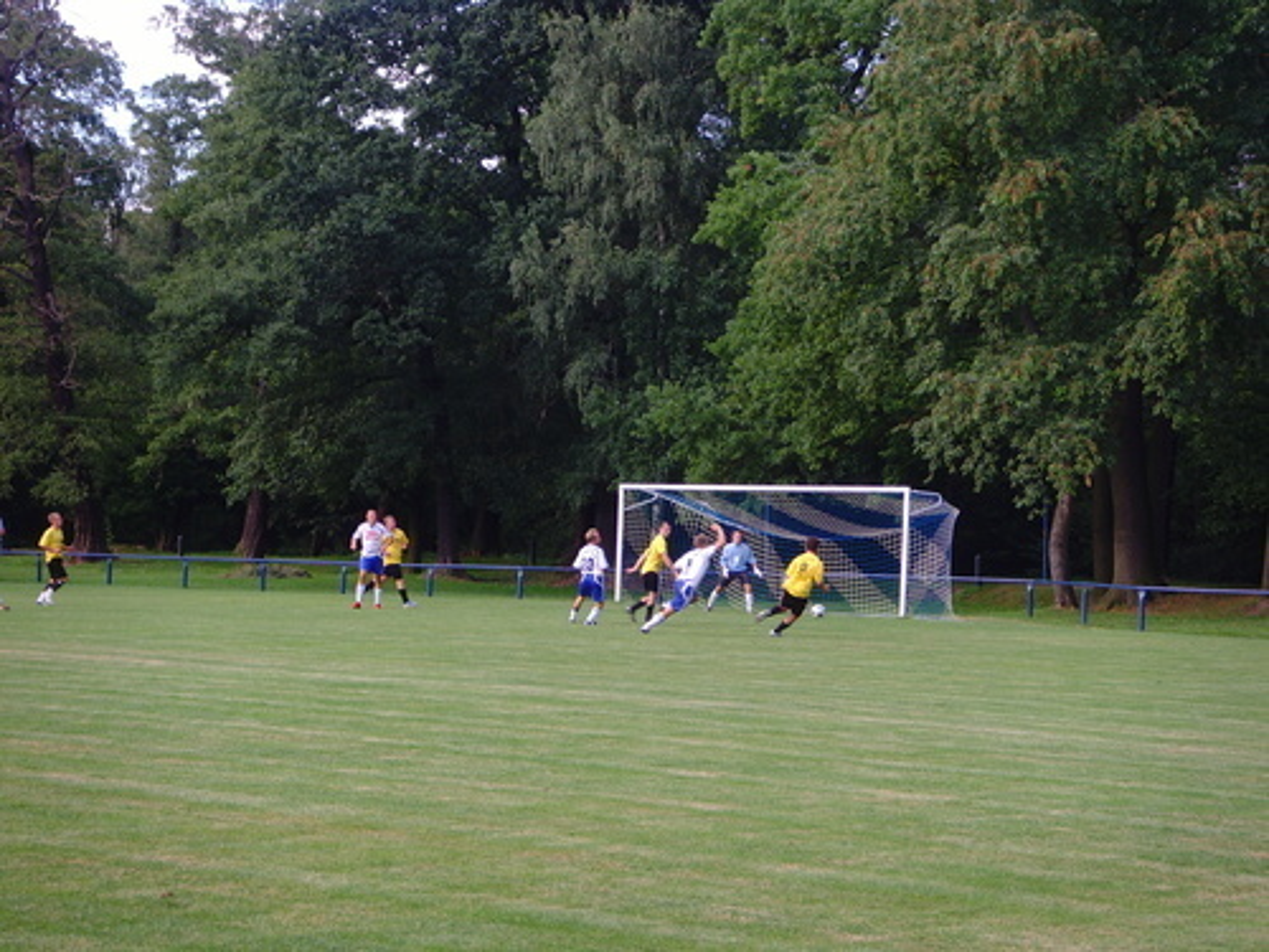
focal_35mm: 80
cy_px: 476
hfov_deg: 24.4
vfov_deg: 18.4
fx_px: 2933
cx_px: 634
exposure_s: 1/125
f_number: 4.2
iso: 100
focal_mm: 13.7
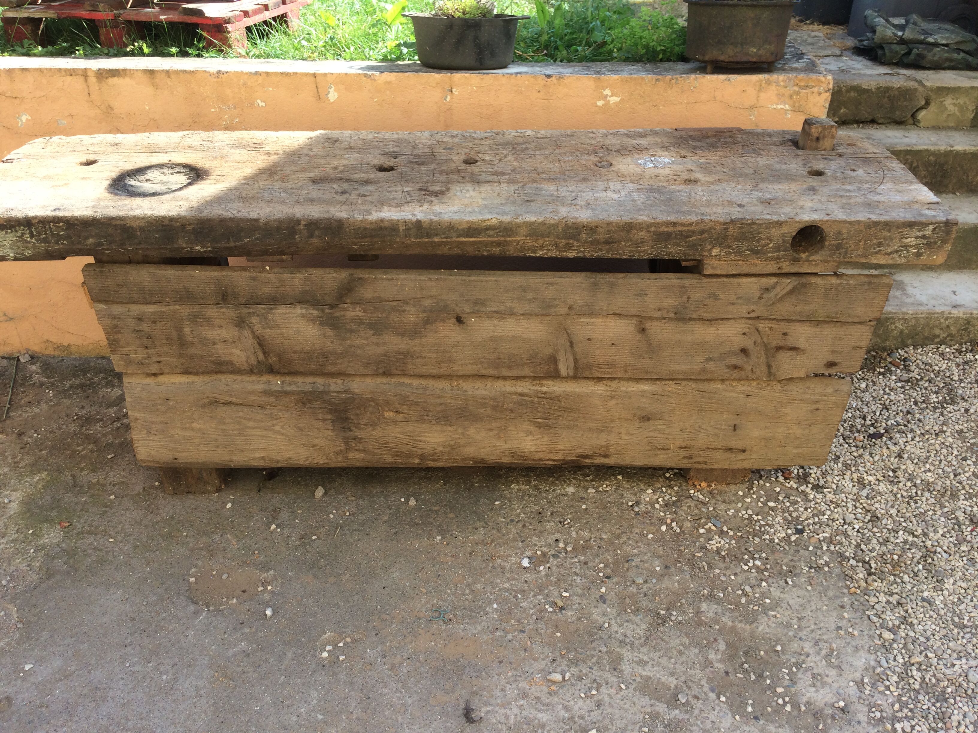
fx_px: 819
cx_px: 489
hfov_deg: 61.7
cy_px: 366
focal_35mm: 29
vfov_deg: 48.2
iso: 32
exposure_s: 1/398
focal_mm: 4.15
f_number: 2.2
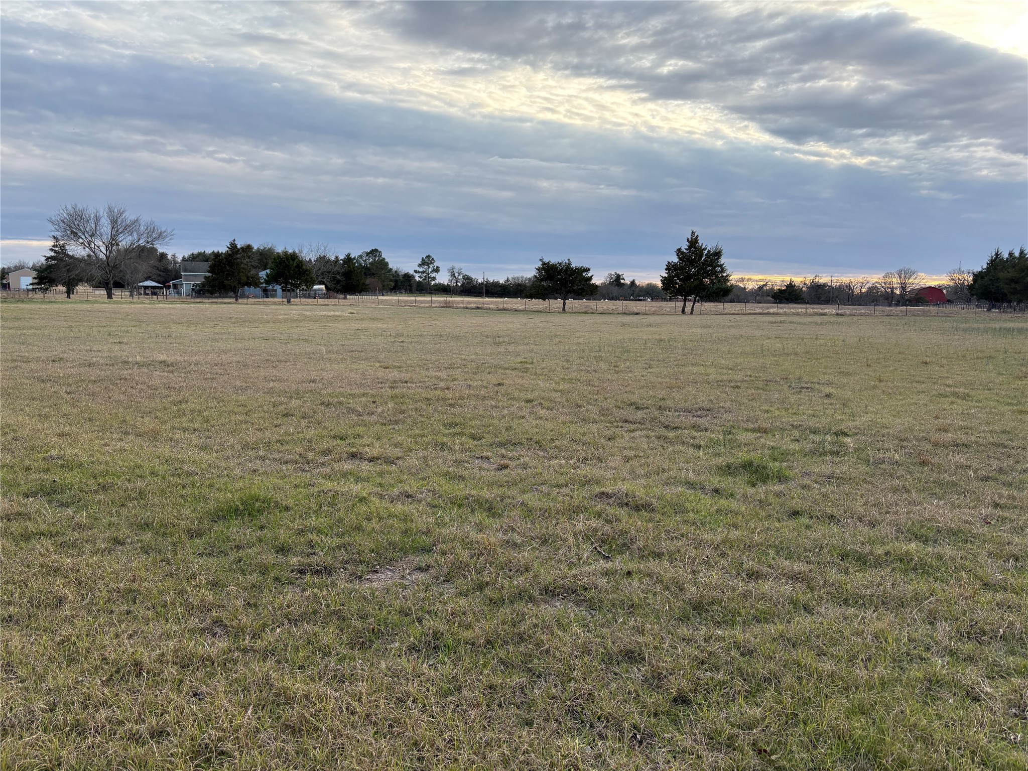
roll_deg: -0.6
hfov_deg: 67.3
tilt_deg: -5.7
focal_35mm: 26
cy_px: 386
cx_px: 514
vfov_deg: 53.1
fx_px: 772
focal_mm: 5.96
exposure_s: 1/1048
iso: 64
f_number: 1.6
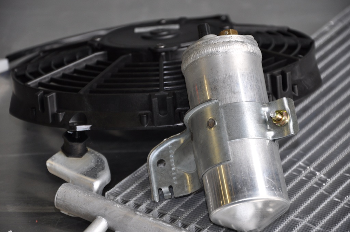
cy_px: 116
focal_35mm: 158
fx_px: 1529
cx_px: 175
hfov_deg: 13.1
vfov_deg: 8.7
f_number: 5.6
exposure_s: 1/125
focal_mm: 105
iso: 400
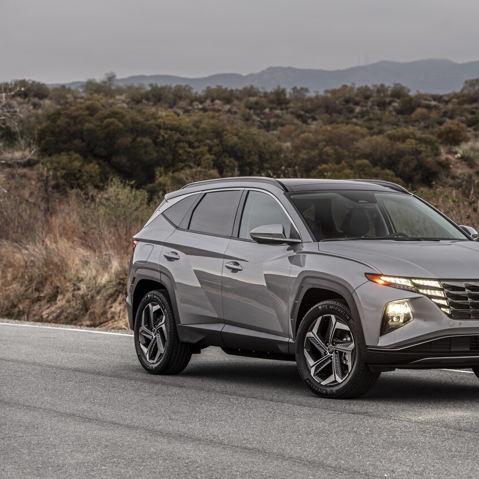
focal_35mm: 118
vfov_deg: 14.8
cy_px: 240
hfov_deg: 14.7
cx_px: 339
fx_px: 1847
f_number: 5
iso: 64
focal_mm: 92
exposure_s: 1.3
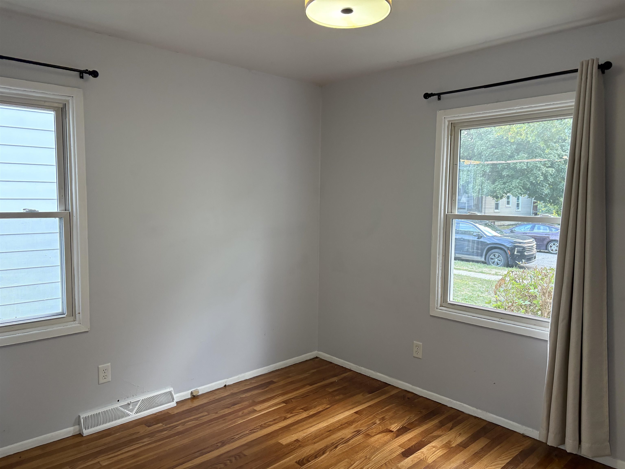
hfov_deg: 67.3
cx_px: 312
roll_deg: -0.5
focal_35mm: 26
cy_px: 234
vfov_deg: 53.1
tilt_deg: -4.6
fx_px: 469
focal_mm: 5.96
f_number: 1.6
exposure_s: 1/60
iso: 200
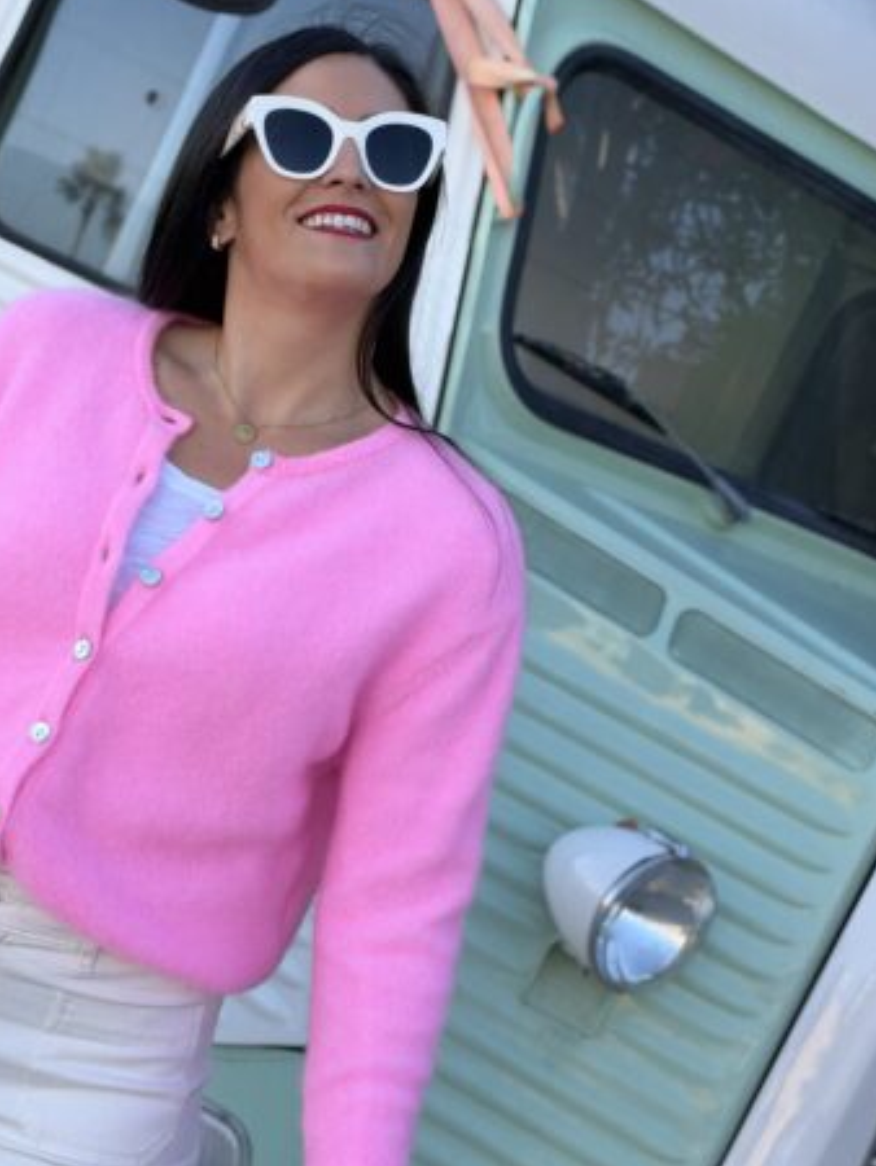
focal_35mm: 64
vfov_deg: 30.2
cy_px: 539
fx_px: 2157
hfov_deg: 22.9
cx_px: 308
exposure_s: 1/992
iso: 64
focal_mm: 6.93
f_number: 1.8
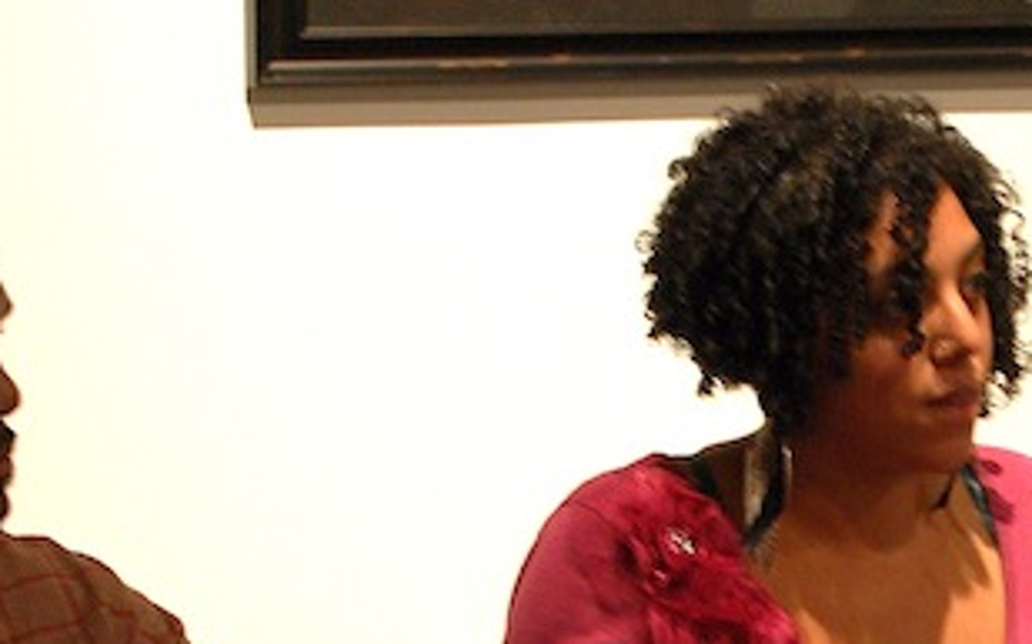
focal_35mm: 217
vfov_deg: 6.0
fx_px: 6111
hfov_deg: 9.6
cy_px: 661
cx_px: 731
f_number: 6.3
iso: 800
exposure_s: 1/13
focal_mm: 55
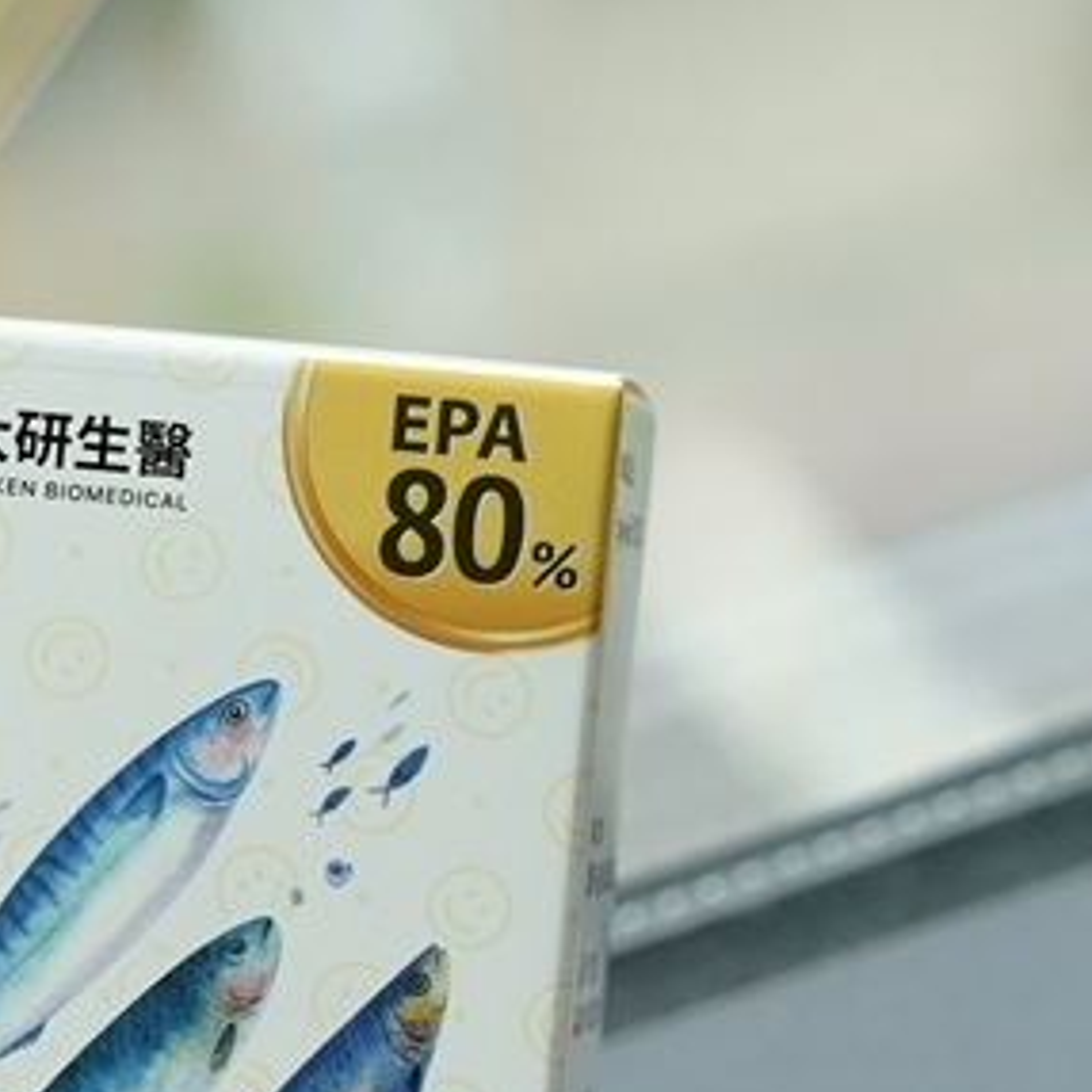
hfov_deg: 5.6
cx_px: -420
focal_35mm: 312
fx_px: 11135
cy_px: 892
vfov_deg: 5.6
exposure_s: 1/125
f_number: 6.3
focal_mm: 105
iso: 400
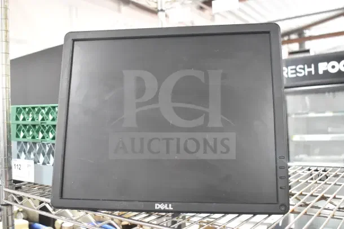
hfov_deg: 55.1
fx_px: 330
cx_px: 172
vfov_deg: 38.4
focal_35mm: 34
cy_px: 114
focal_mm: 23
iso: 6400
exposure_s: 1/100
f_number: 5
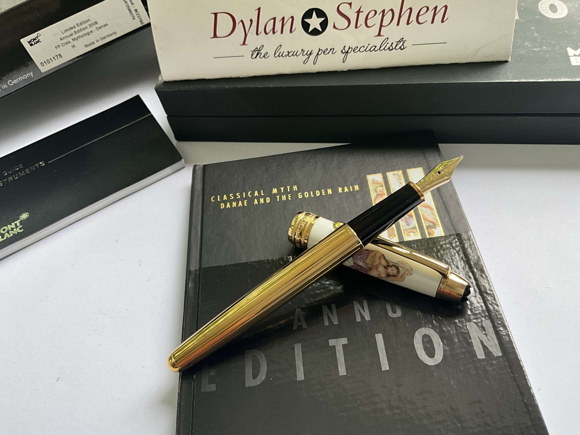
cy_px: 218
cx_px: 290
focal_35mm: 29
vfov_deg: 48.2
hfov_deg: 61.7
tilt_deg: -51.8
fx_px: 486
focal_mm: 3
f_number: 1.8
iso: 50
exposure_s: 1/122
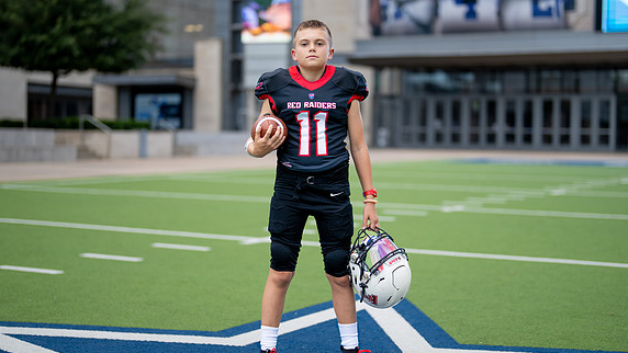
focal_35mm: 65
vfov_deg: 18.5
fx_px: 1083
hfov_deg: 32.3
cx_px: 329
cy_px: 176
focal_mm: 50
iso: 100
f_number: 1.2
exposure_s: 1/1600
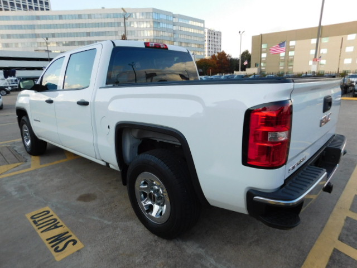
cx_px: 178
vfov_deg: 58.9
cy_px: 134
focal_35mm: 23
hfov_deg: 73.9
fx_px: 237
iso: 125
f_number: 3
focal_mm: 4
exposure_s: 1/500
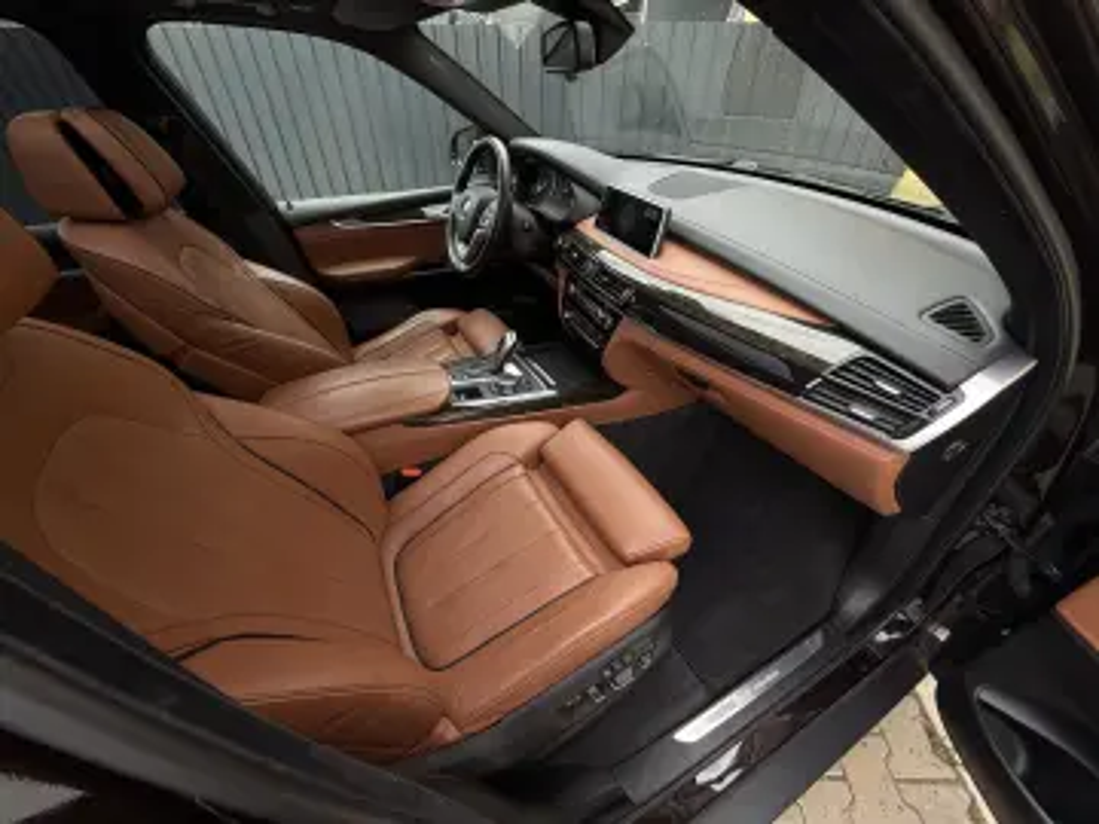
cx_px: 550
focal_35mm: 14
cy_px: 412
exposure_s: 1/176
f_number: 2.2
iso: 50
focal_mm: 2.22
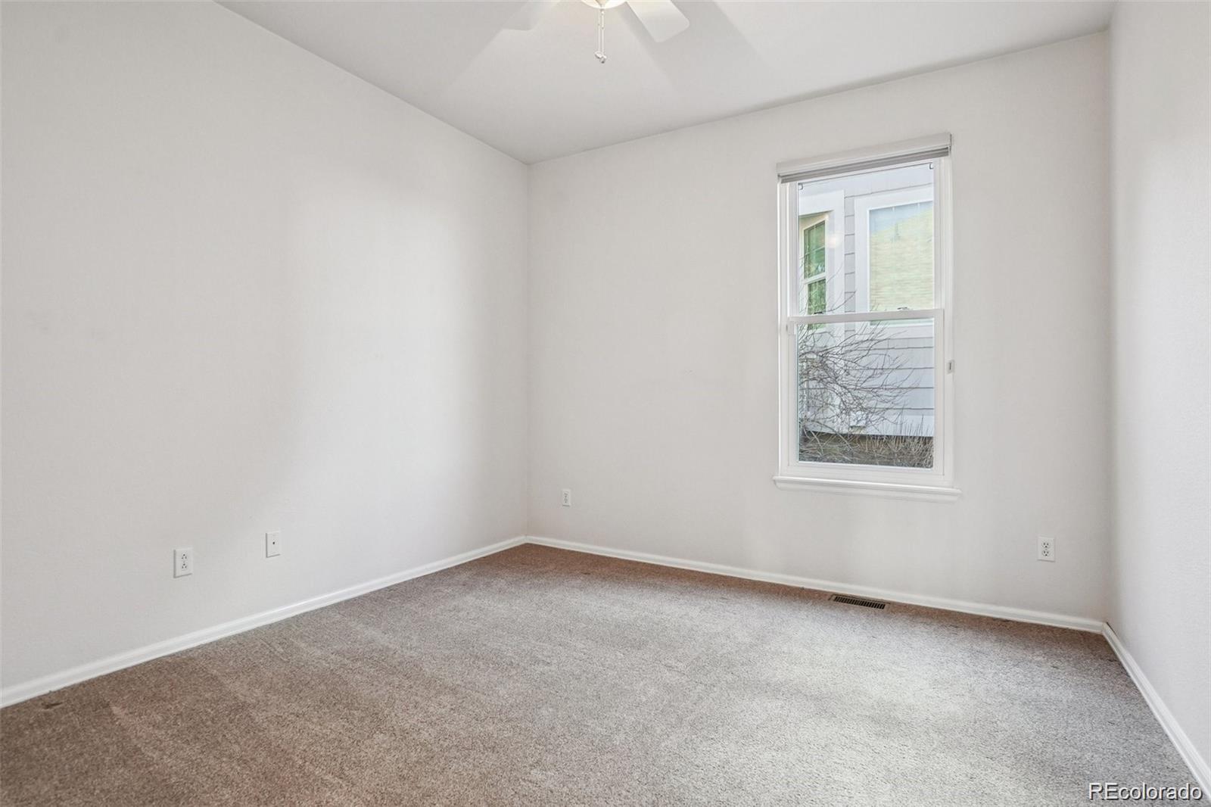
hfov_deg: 90.0
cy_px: 404
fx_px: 605
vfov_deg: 67.4
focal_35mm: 18
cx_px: 606
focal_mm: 12
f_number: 8
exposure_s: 1/10
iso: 400
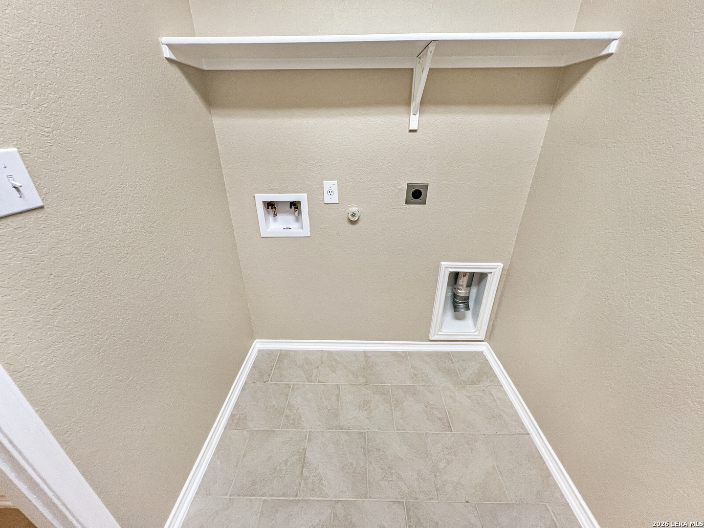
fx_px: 264
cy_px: 264
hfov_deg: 106.2
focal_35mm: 13
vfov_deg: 89.9
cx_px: 352
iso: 200
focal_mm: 1.57
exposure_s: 1/120
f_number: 1.8
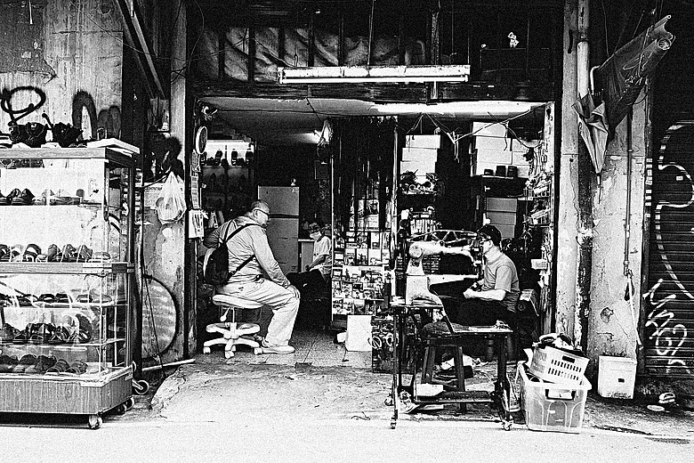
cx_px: 347
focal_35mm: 35
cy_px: 232
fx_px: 675
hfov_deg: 54.4
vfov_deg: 37.9
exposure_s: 1/30
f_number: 2.8
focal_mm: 18.3
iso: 400
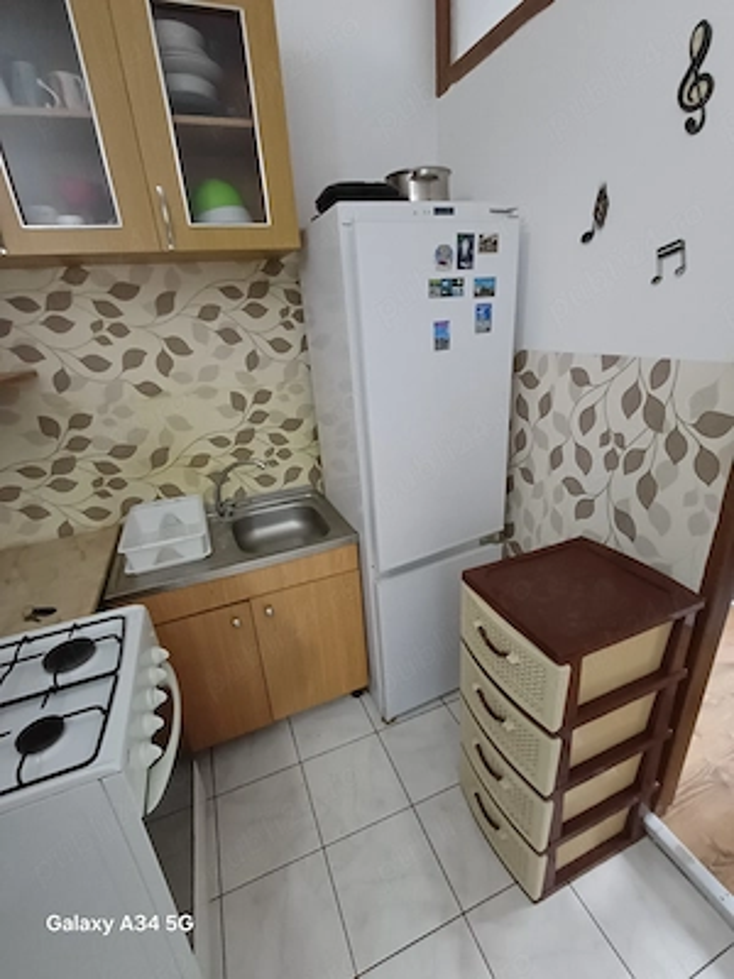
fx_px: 452
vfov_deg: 94.5
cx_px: 367
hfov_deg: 78.1
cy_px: 490
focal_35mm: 16
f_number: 2.2
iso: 640
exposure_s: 1/14.3
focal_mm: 1.64
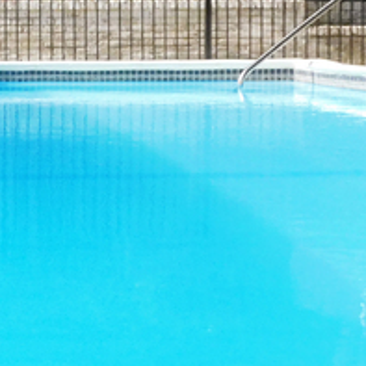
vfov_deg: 15.1
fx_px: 1376
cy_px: 80
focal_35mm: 115
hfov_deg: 14.6
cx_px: -76
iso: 800
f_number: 7.2
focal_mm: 7.1
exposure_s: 1/1500
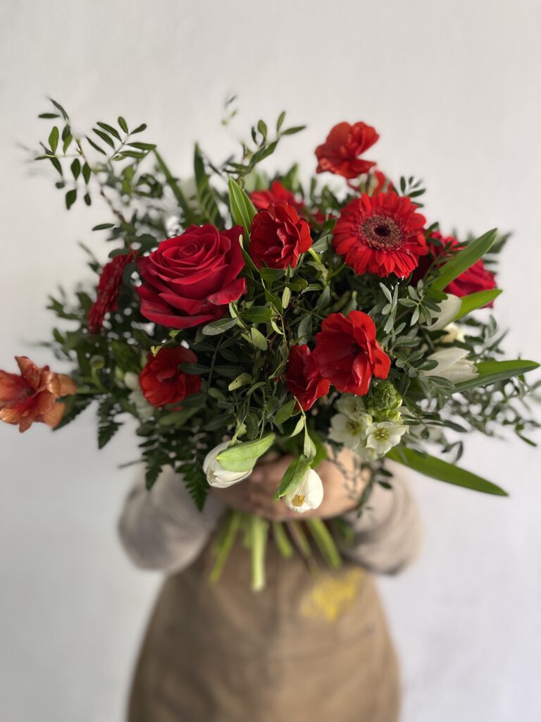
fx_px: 542
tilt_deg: -6.6
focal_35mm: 26
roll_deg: +0.1
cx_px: 270
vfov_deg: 67.3
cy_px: 361
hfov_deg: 53.1
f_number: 1.6
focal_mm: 5.1
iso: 100
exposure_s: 1/121
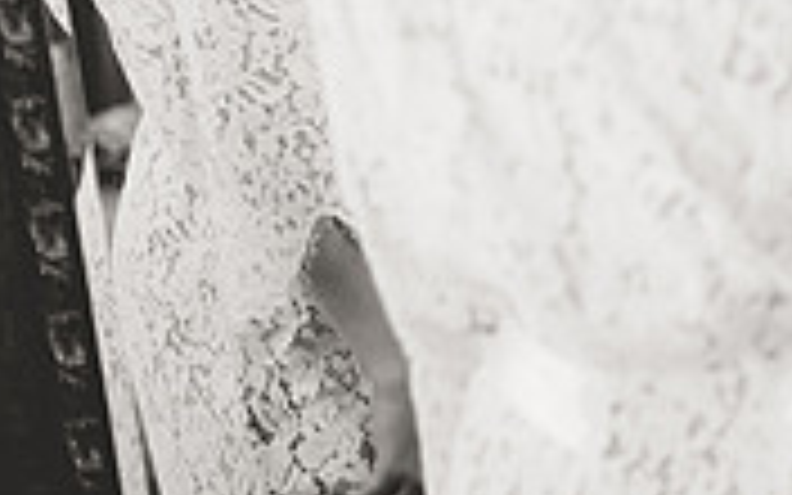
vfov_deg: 7.1
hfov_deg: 11.5
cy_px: -153
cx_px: 439
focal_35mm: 182
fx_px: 3928
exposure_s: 1/160
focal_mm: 70
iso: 2500
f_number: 2.8
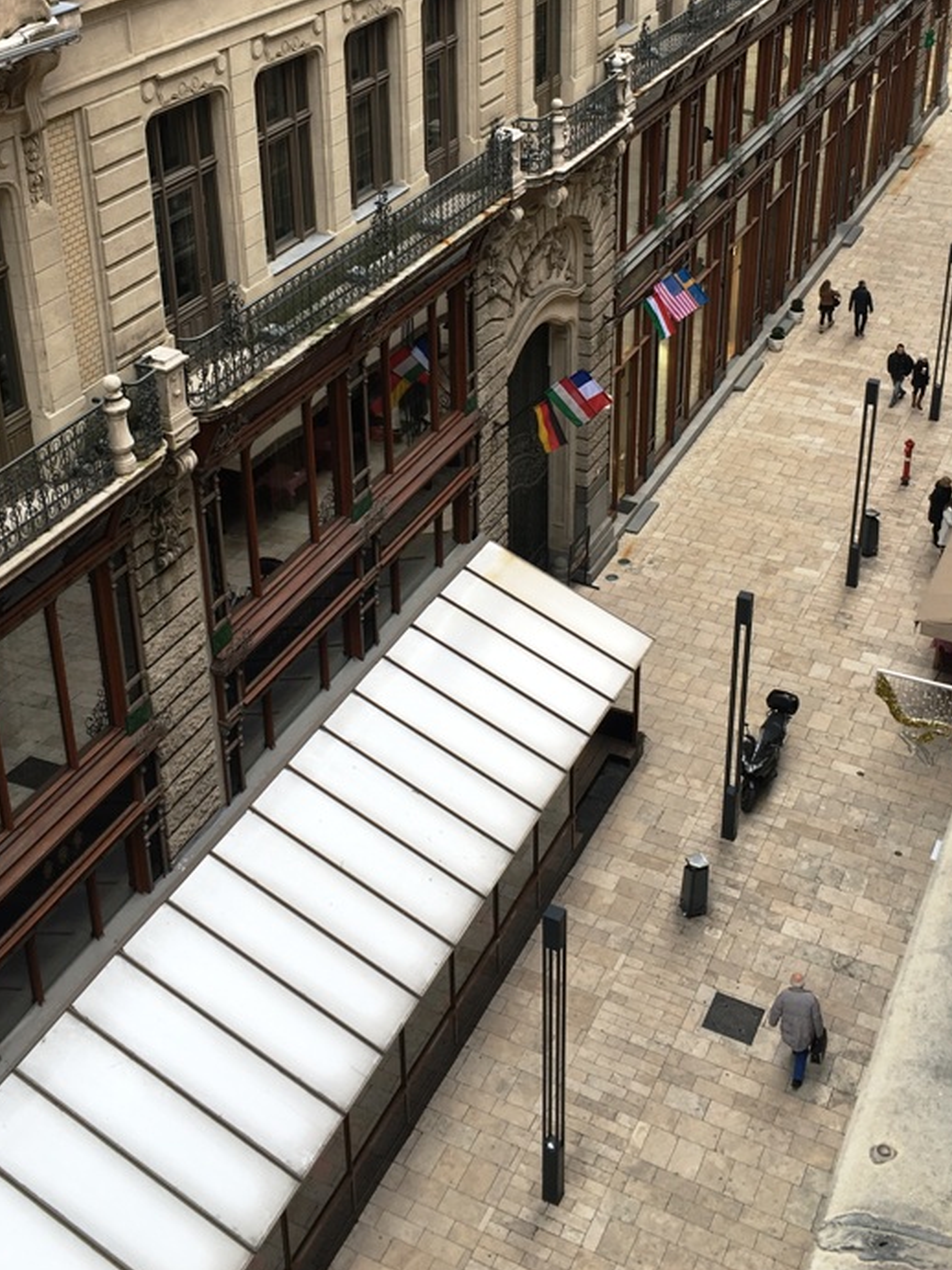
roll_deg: +1.7
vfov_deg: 43.1
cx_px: 419
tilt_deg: -26.8
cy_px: 397
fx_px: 1577
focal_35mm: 43
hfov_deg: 33.5
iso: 25
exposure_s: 1/141
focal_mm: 4.15
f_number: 2.2
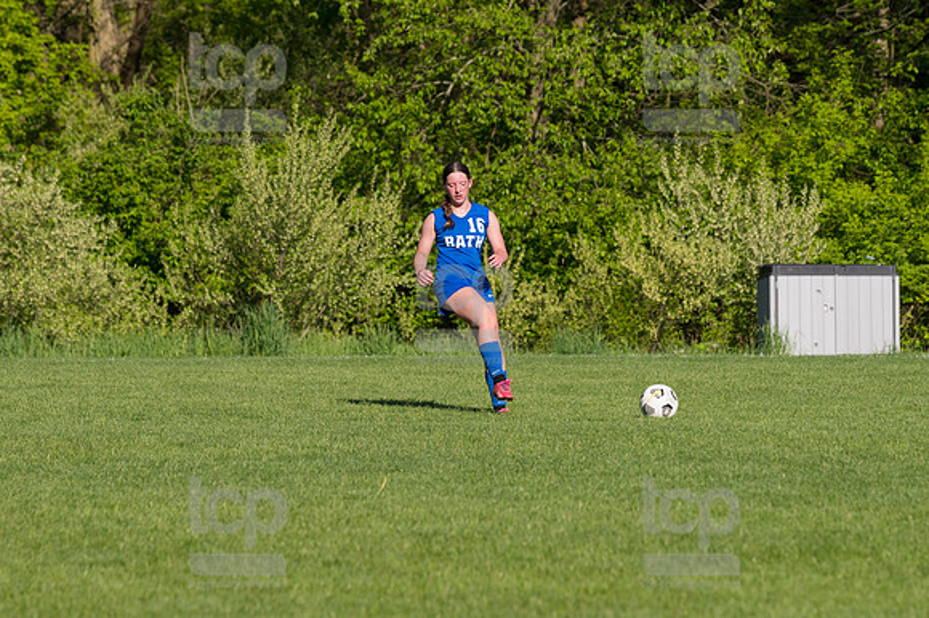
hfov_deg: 6.9
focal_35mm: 300
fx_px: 7737
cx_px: 464
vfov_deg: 4.6
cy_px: 309
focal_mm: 200
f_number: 5.6
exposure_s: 1/1600
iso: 250
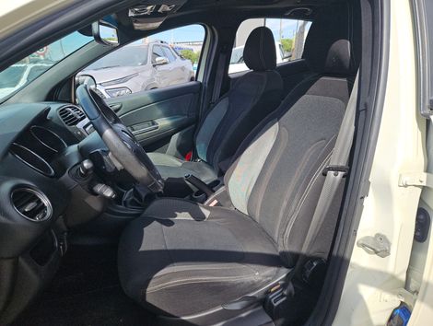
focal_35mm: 23
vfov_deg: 59.0
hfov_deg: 73.8
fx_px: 288
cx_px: 216
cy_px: 163
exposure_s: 1/1167
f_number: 1.8
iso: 40
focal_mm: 5.4
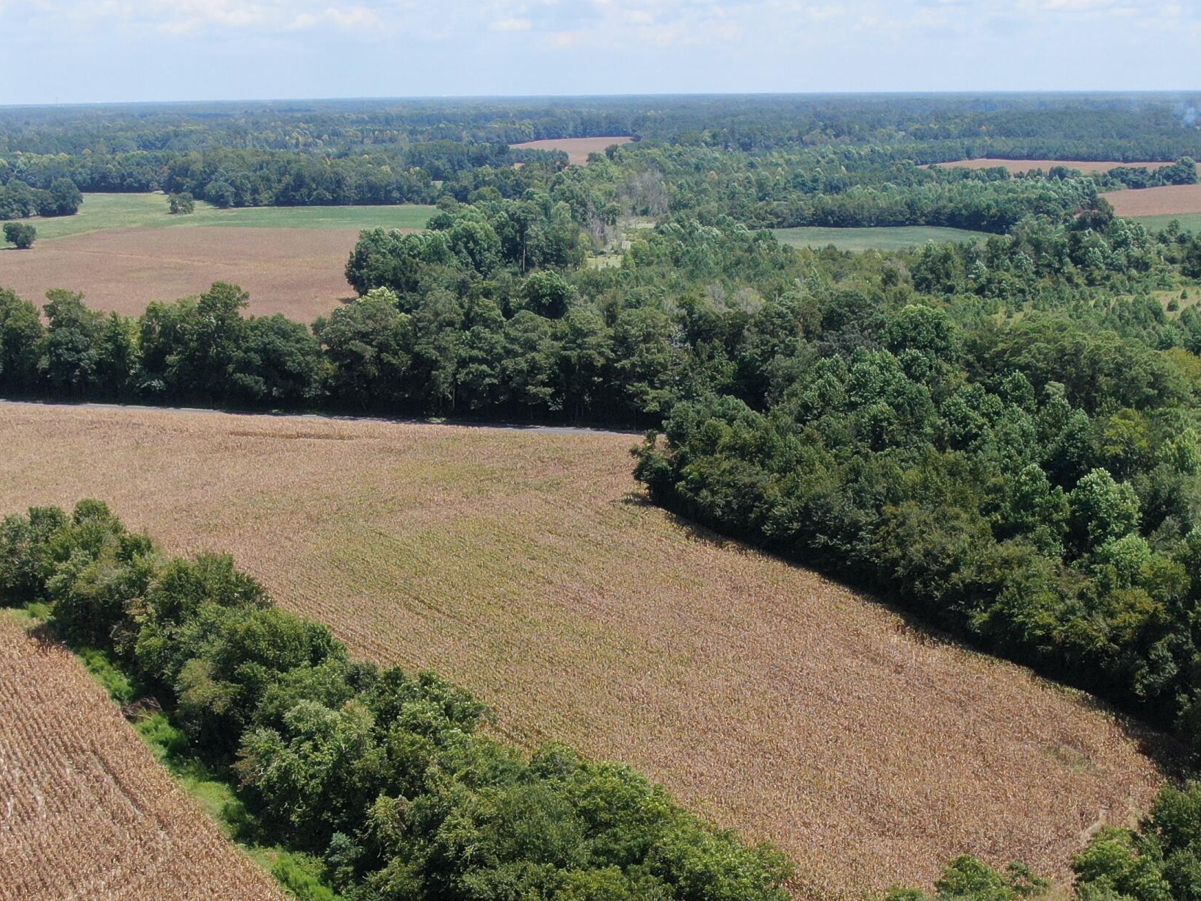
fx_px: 1527
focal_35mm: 44
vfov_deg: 32.6
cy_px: 596
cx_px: 593
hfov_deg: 42.9
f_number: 2.8
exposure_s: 1/1000
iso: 100
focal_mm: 4.39
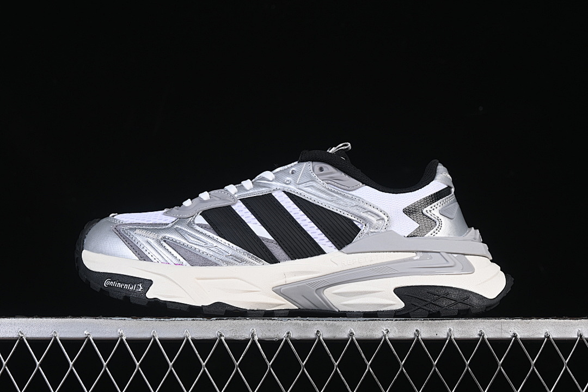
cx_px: 294
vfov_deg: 18.2
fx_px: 1225
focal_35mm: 75
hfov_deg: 27.0
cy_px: 196
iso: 160
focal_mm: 50
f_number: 8
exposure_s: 1/80
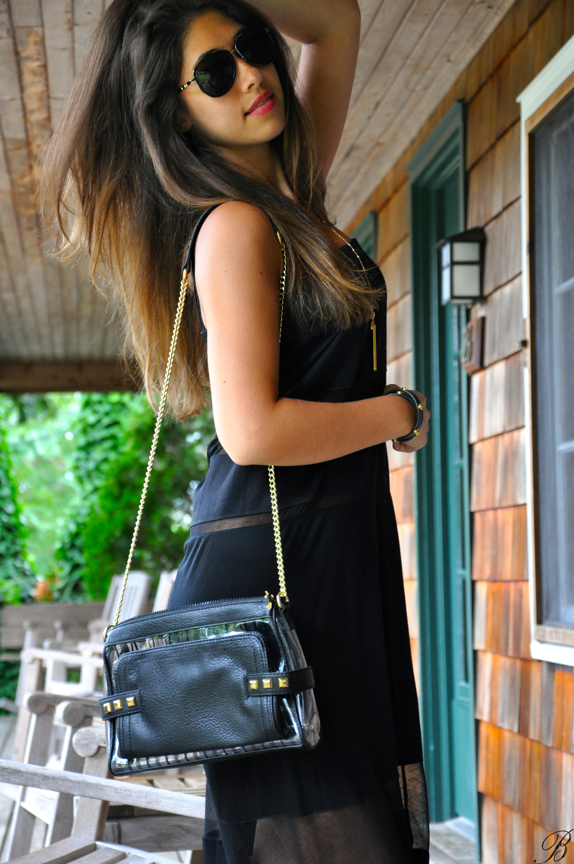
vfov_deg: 20.6
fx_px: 2374
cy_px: 432
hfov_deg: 13.8
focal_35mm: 99
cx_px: 287
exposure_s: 1/50
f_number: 5.3
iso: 800
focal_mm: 66
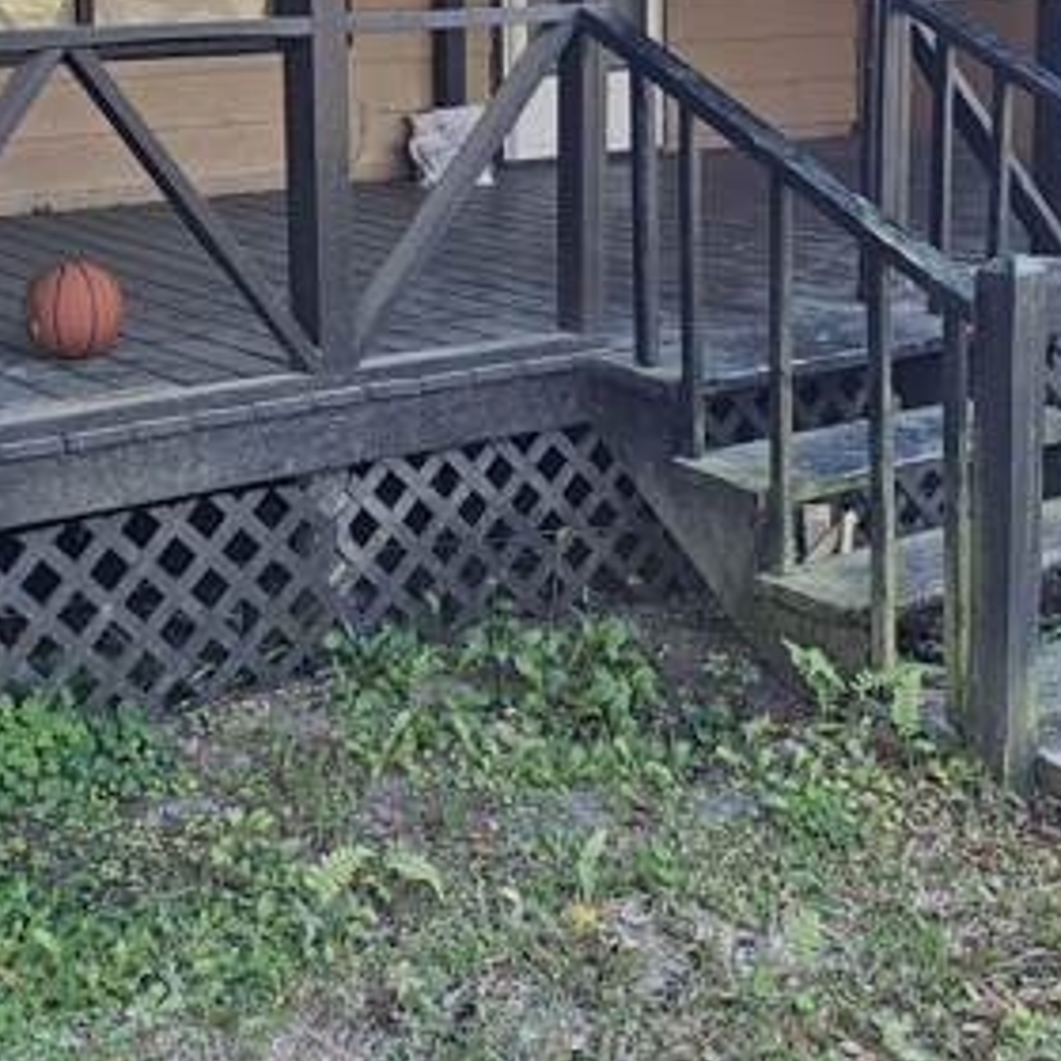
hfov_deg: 29.1
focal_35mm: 58
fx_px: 2011
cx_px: 269
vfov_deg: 28.9
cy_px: 205
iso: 32
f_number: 1.7
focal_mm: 6.3
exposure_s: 1/60
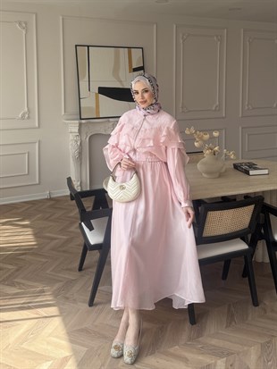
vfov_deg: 71.6
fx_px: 256
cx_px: 138
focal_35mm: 24
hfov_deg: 56.8
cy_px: 184
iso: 80
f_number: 1.78
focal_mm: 6.76
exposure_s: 1/840
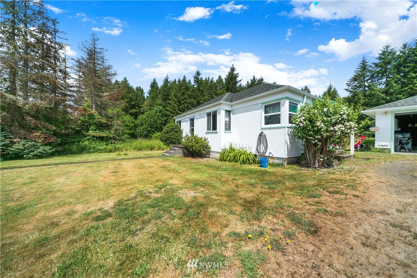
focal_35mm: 12
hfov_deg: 112.6
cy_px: 139
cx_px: 208
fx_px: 139
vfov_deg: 90.0
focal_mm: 12
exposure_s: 1/6400
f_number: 4
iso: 400
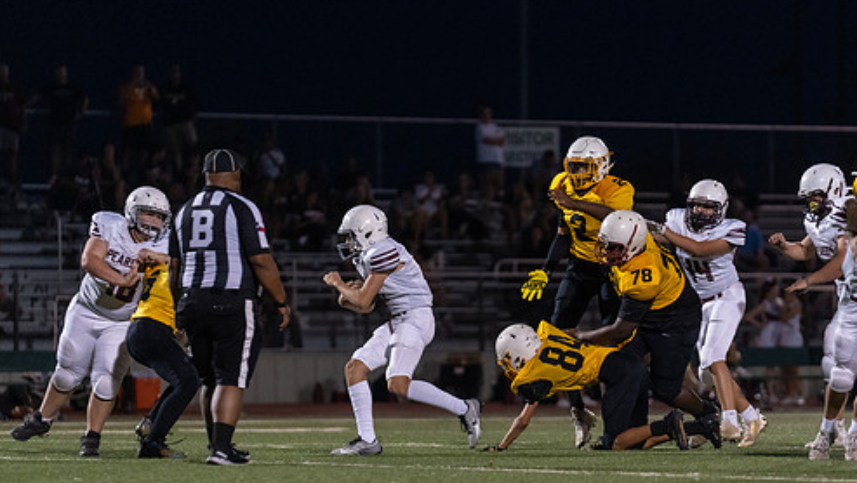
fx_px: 5753
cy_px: 330
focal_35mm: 253
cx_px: 494
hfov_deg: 8.5
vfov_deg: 4.8
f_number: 3.2
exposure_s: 1/1000
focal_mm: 200
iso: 5000
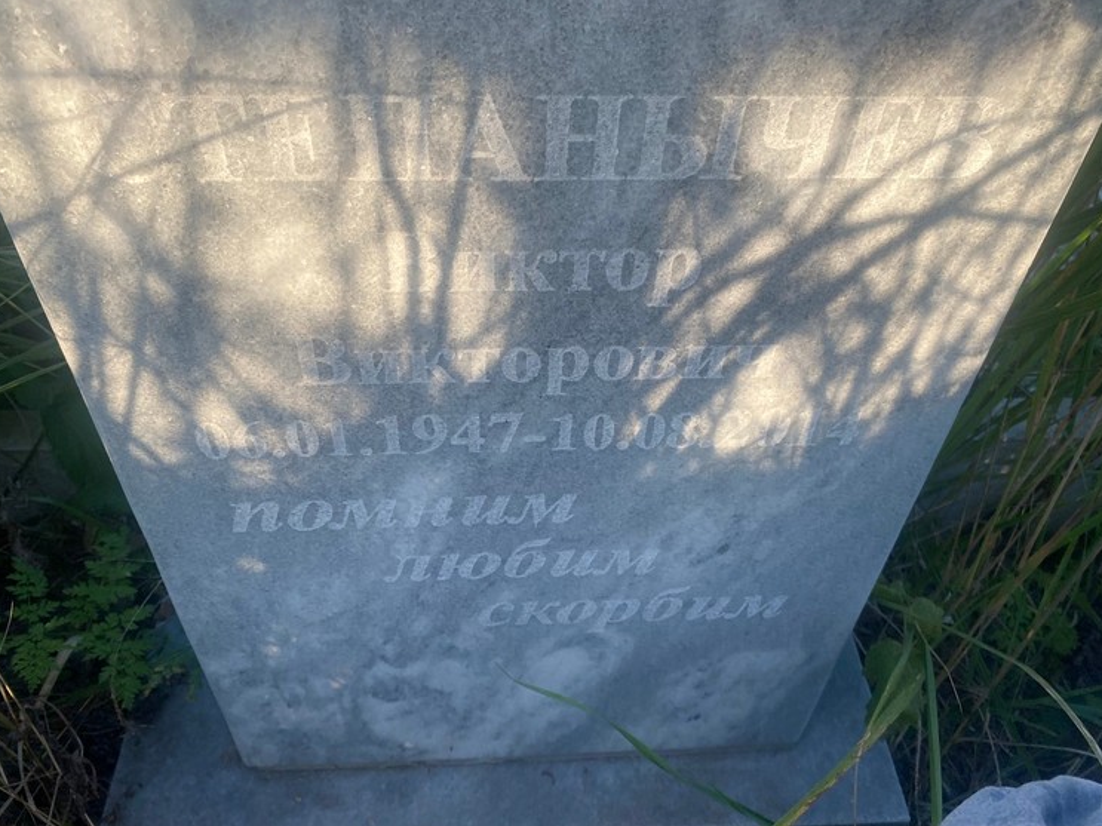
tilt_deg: -46.1
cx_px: 538
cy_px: 383
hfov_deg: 63.4
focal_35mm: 28
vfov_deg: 49.7
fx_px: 891
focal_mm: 4.25
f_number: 1.8
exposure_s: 1/662
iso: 32
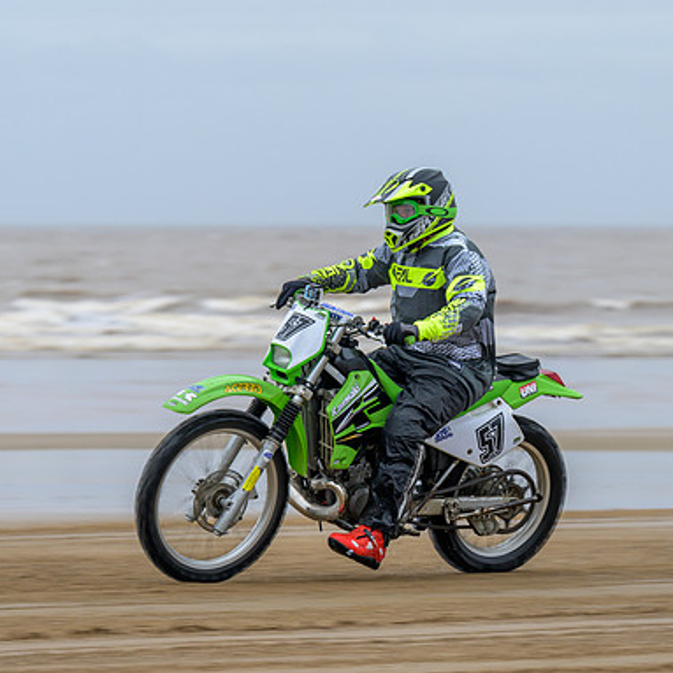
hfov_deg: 7.2
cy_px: 347
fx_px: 5323
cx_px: 261
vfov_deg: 7.2
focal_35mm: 242
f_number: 4
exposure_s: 1/250
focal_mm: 110
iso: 160
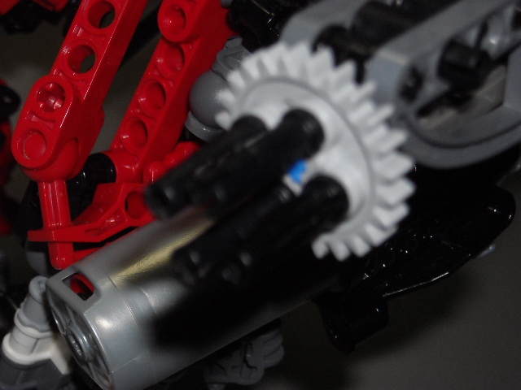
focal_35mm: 105
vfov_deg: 14.1
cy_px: 195
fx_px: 1580
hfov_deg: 18.7
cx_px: 260
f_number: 9.3
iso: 200
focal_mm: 17.1
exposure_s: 1/125
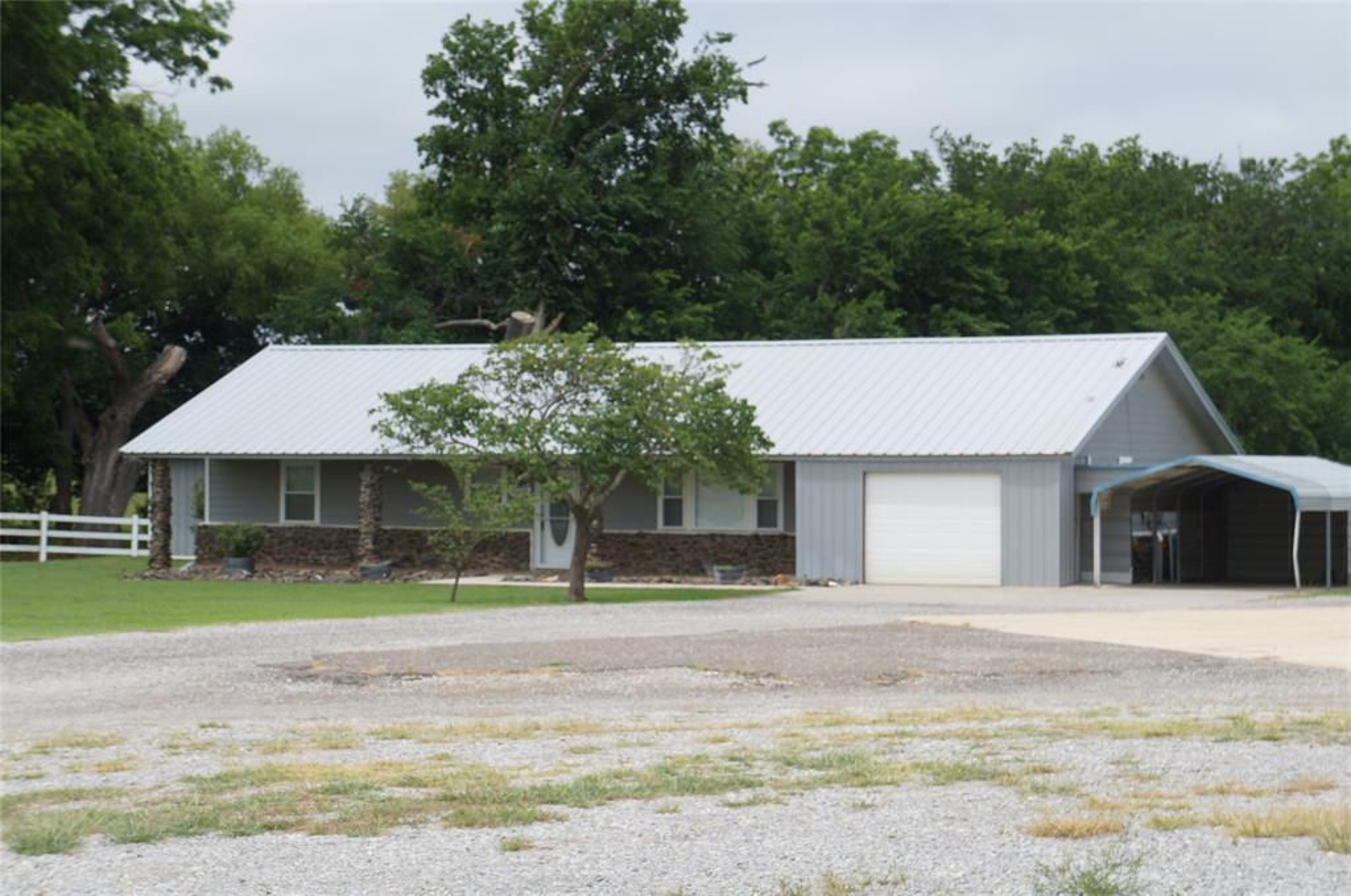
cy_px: 448
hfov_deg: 24.7
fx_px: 3091
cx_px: 676
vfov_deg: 16.5
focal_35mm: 82
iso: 200
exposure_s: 1/500
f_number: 9
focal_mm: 55
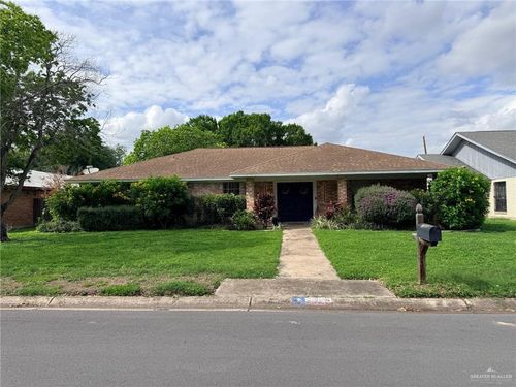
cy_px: 194
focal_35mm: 24
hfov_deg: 71.6
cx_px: 258
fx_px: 358
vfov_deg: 56.8
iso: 80
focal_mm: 6.76
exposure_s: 1/7353
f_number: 1.78
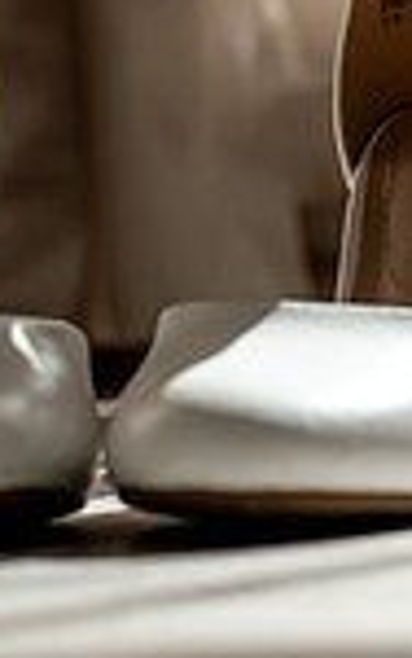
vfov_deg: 9.8
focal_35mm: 214
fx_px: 3837
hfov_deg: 6.1
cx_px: 44
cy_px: 268
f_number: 5
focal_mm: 70
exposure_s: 1/1250
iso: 800
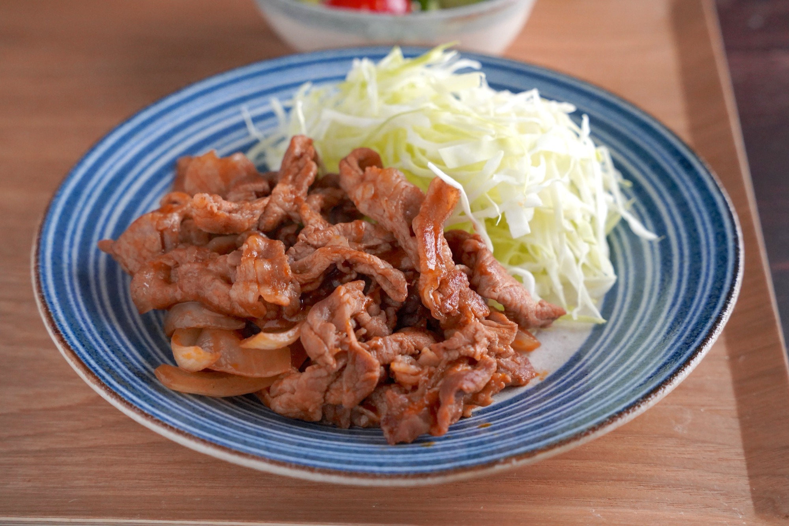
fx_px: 1534
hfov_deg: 28.8
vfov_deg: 19.5
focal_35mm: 70
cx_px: 394
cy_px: 263
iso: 8000
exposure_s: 1/320
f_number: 7.1
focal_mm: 70
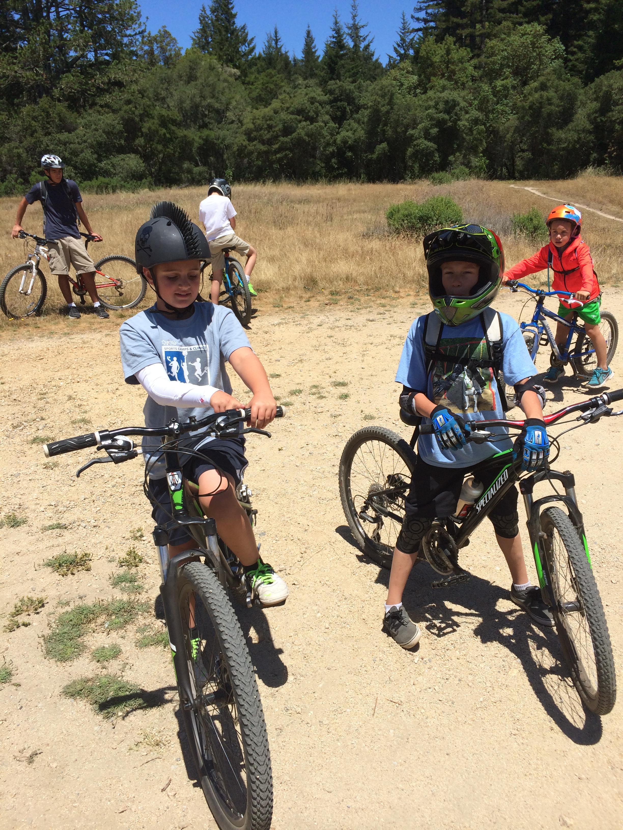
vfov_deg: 60.0
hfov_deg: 46.8
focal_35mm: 30
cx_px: 312
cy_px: 415
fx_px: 720
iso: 32
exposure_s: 1/2283
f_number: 2.2
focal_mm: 4.12
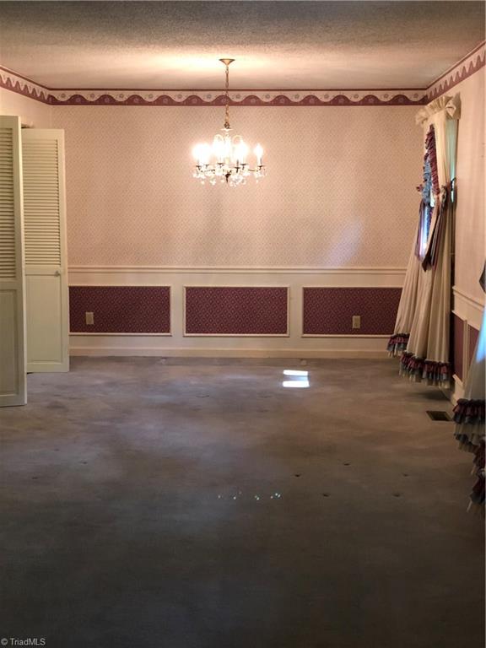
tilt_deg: -7.8
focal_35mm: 52
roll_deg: +0.2
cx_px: 243
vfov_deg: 36.8
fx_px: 973
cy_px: 324
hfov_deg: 28.0
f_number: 2.4
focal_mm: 6
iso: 160
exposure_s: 1/30
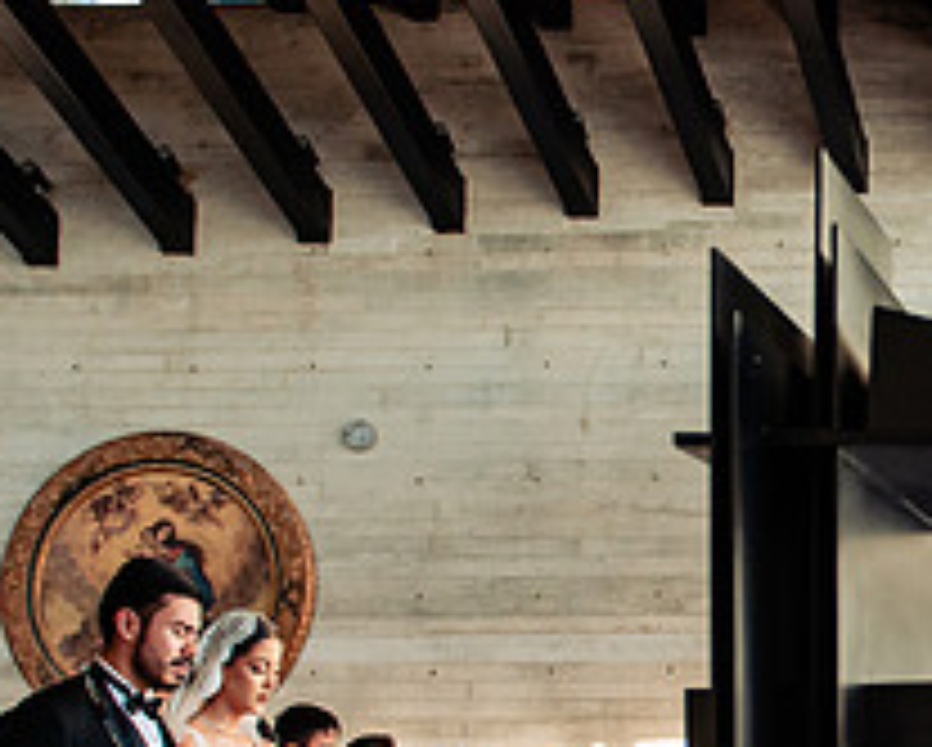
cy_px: 634
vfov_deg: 19.2
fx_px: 2181
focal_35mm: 79
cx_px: 1096
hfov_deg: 22.4
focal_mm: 24
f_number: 3.2
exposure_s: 1/640
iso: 500
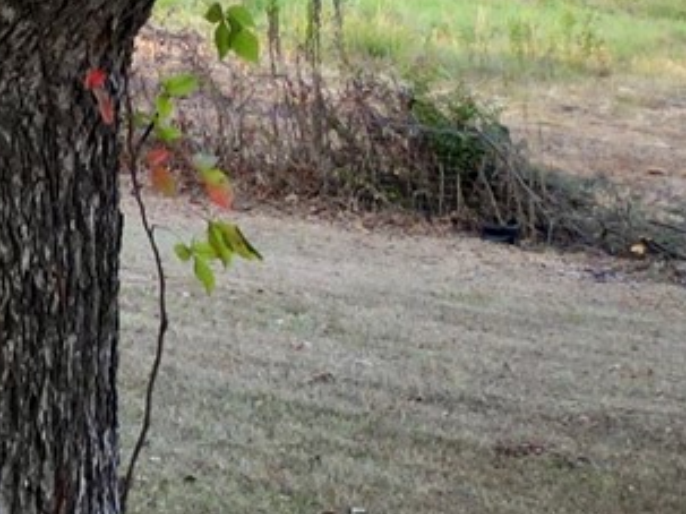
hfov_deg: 10.5
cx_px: -1121
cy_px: -301
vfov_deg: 9.4
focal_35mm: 152
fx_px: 3011
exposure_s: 1/40
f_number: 1.7
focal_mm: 6.72
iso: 100
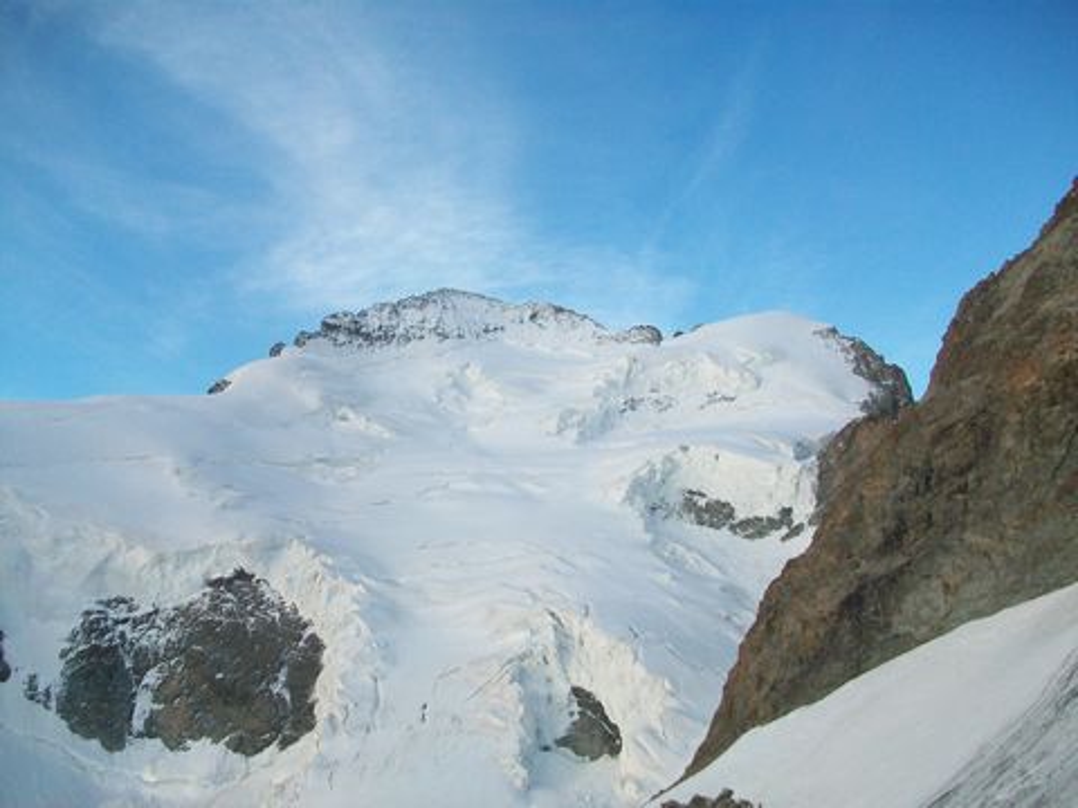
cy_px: 404
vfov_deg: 41.8
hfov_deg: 54.0
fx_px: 1059
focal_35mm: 34
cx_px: 539
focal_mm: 5.7
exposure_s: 1/400
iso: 80
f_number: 2.8
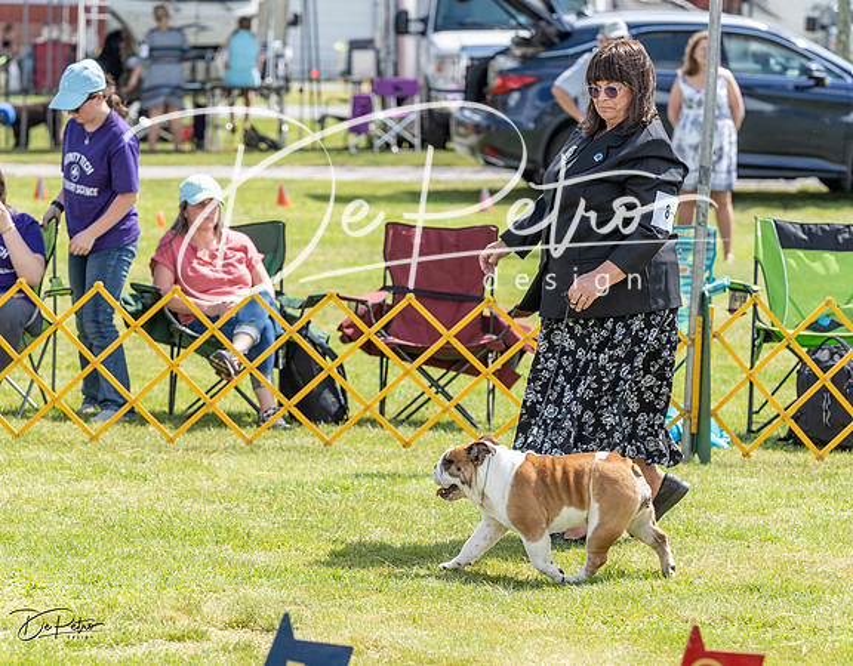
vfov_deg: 9.1
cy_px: 347
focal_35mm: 168
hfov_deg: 11.6
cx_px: 436
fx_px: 4194
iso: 400
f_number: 5
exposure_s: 1/1000
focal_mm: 131
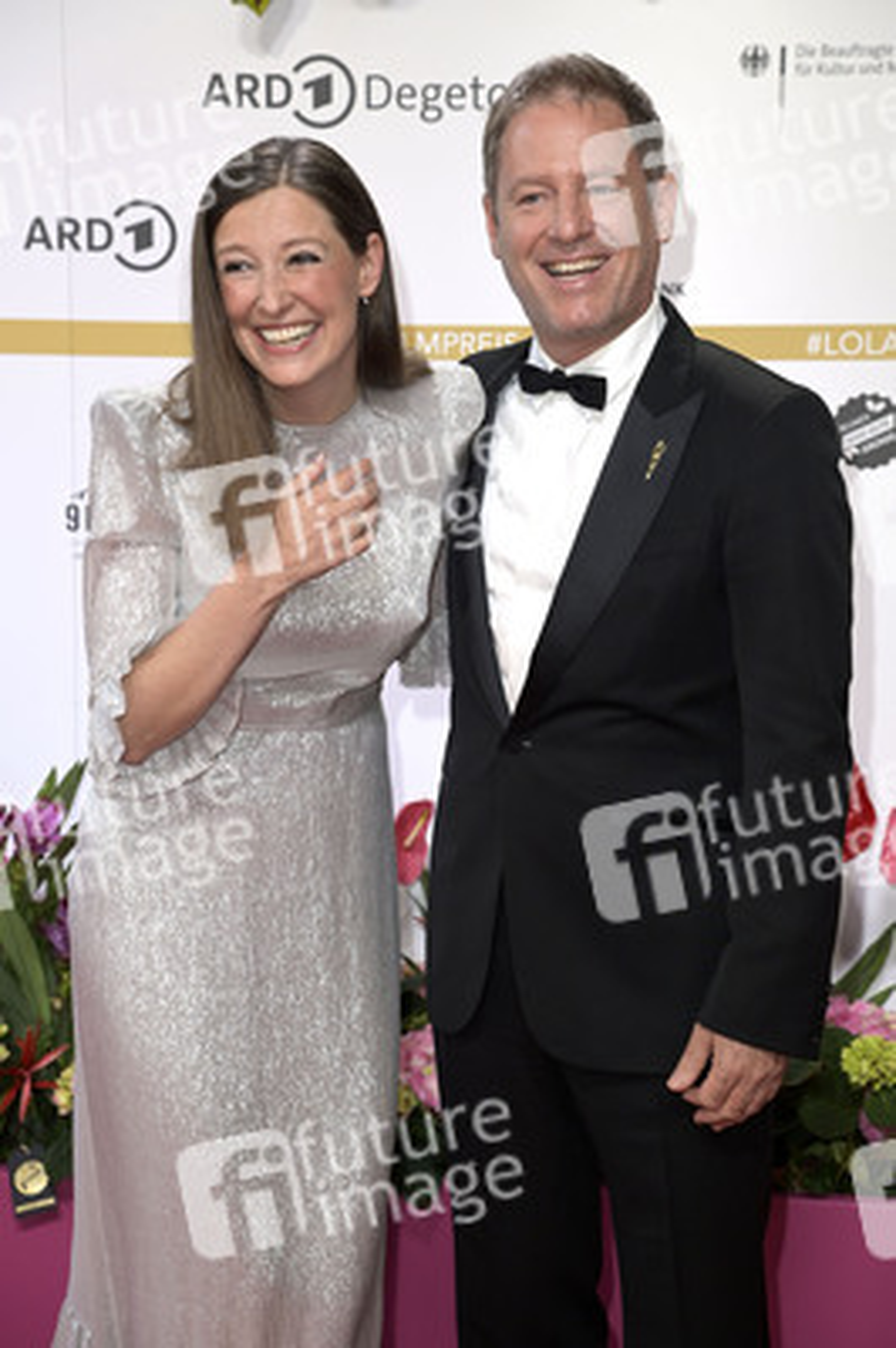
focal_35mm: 85
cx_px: 448
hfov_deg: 16.0
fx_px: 3179
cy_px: 674
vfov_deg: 23.9
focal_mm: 85
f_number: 5.6
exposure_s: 1/250
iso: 640
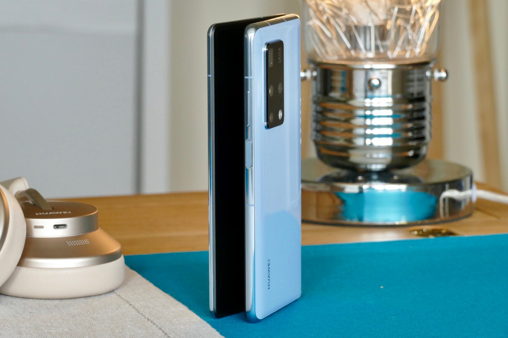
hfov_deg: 11.7
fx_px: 2469
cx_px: 254
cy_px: 169
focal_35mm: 175
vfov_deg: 7.8
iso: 800
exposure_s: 1/100
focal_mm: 63.88
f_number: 6.3
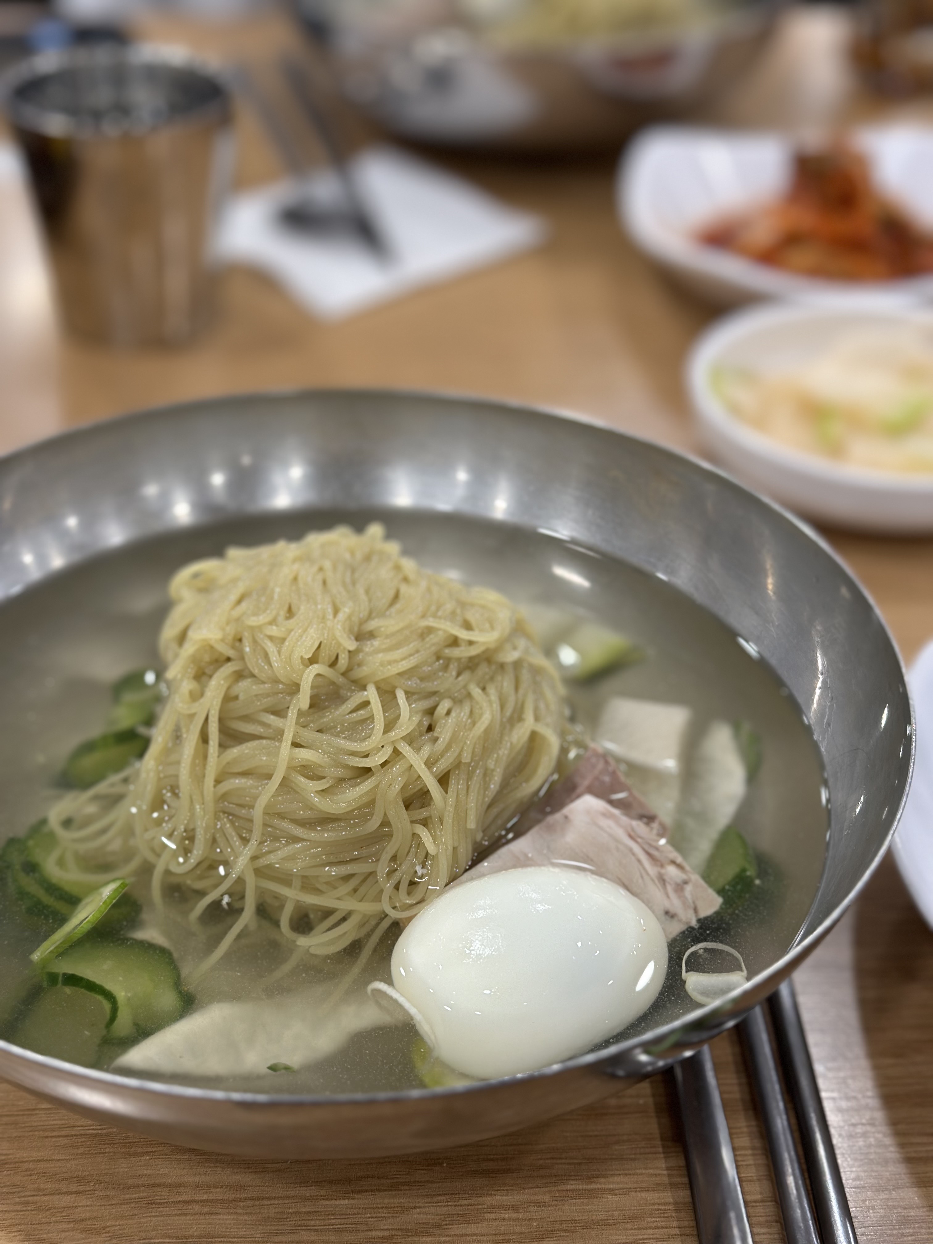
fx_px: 1725
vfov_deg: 39.7
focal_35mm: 48
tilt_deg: -35.8
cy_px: 622
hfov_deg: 30.3
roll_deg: -1.9
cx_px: 466
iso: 80
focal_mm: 6.86
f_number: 1.78
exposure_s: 1/60
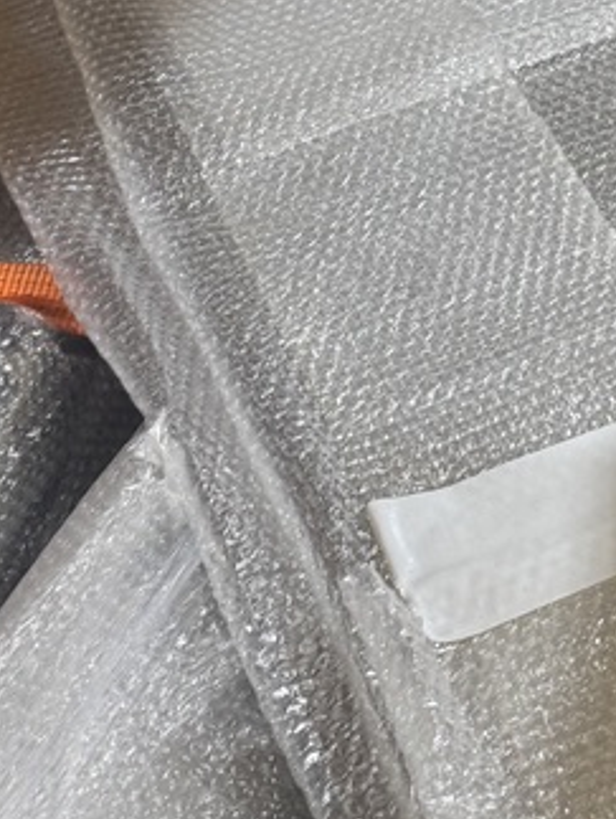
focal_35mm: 76
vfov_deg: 25.6
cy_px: 314
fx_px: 1800
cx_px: 555
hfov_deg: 19.1
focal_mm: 6.76
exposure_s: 1/60
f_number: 1.78
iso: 160
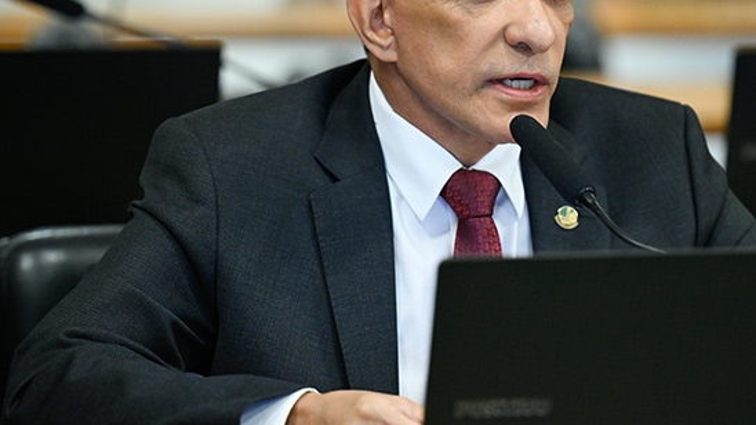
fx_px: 4930
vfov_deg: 4.9
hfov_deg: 8.8
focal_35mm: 246
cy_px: 170
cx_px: 517
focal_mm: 150
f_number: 2.8
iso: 3200
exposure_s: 1/250
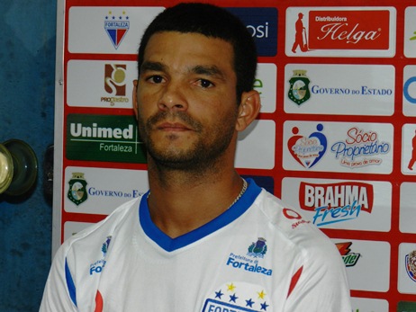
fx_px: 2116
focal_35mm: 176
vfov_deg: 8.4
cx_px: 208
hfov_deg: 11.2
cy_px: 156
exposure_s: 1/80
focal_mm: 31.2
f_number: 5.4
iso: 200
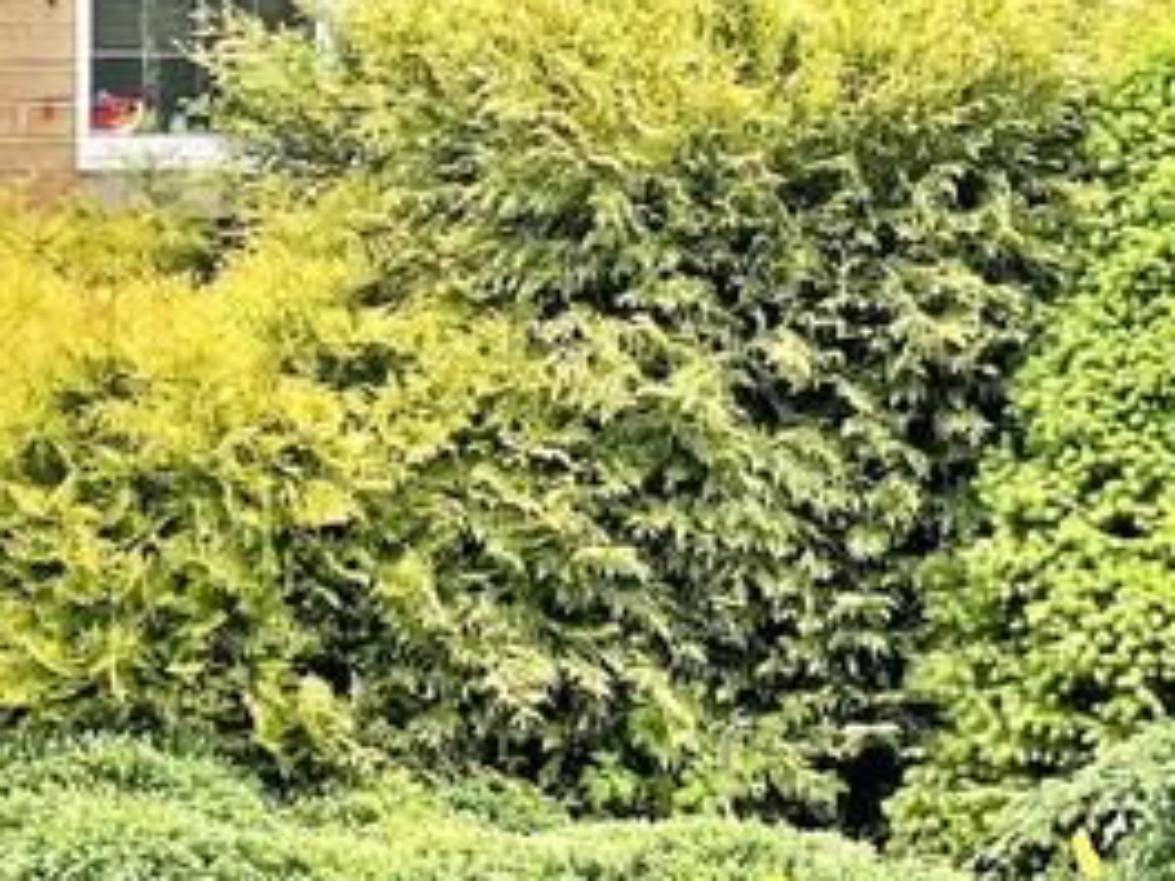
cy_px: -18
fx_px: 3428
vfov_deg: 14.4
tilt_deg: +3.7
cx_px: 245
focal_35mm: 101
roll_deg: +0.5
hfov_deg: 19.3
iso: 32
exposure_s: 1/785
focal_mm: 4.2
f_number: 1.6
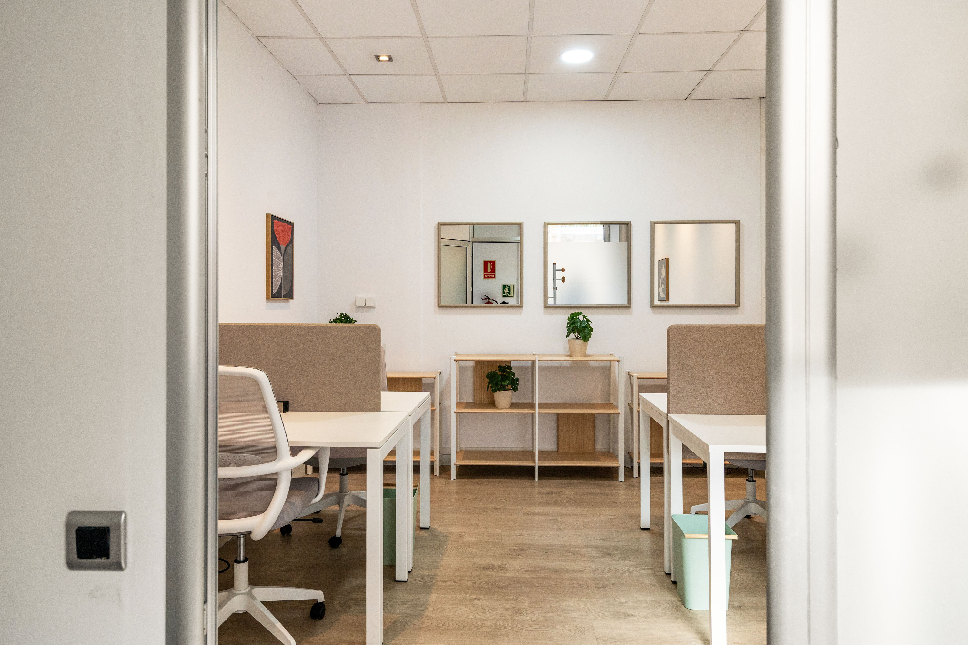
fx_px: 592
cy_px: 322
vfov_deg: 57.2
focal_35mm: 22
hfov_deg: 78.6
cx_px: 484
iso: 500
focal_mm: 22
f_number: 8
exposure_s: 1/80
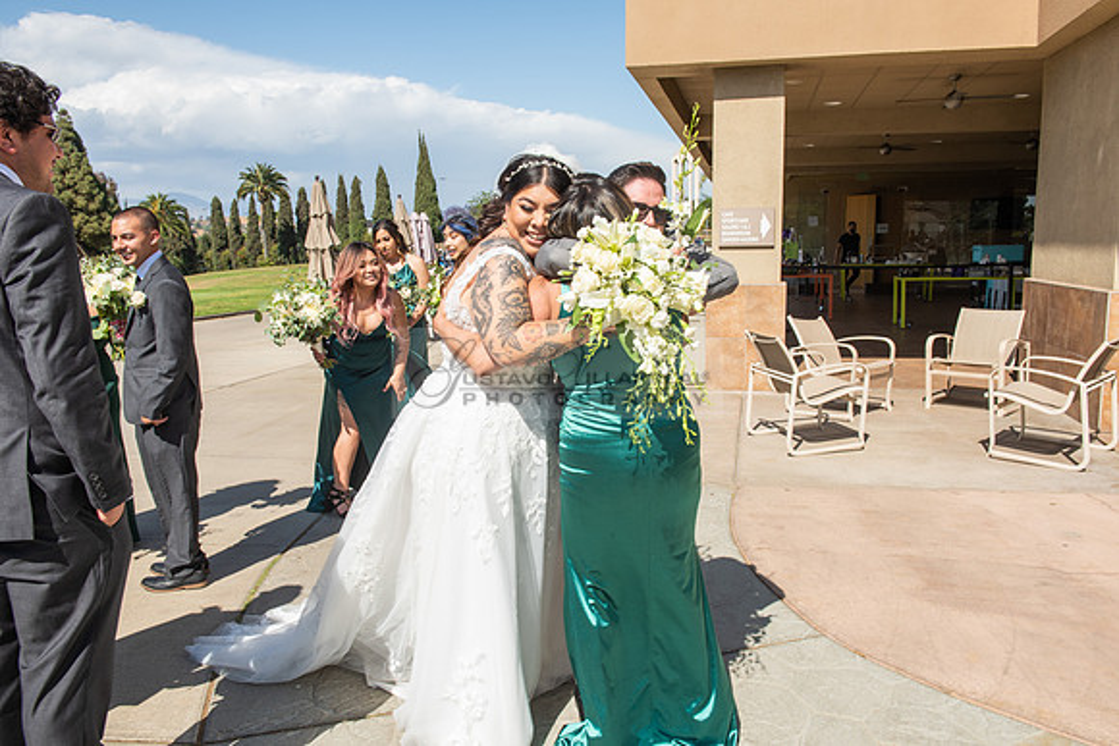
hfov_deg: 65.5
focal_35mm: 28
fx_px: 870
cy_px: 373
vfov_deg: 46.4
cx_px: 560
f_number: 9
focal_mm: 28
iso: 100
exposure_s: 1/200
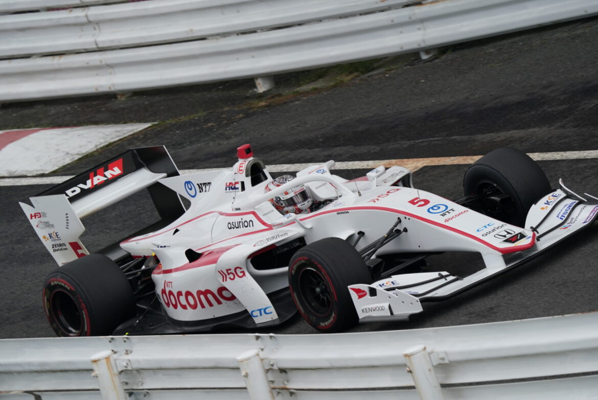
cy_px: 200
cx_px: 299
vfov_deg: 2.3
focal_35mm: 600
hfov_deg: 3.4
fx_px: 9974
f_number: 11
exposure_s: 1/500
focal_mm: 600
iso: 320
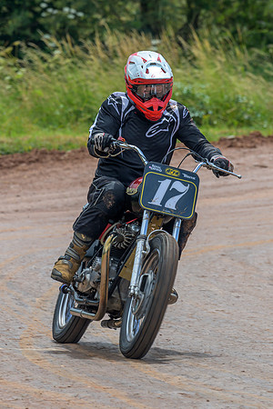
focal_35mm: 450
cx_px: 196
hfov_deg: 3.1
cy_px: 204
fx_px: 5121
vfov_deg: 4.6
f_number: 6.3
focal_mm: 200
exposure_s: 1/400
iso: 160
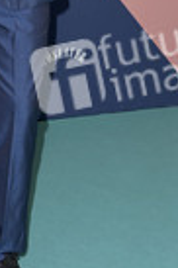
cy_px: -29
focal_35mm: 140
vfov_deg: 14.3
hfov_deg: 9.6
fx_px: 1041
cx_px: -47
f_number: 6.3
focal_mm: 48
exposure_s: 1/250
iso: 800
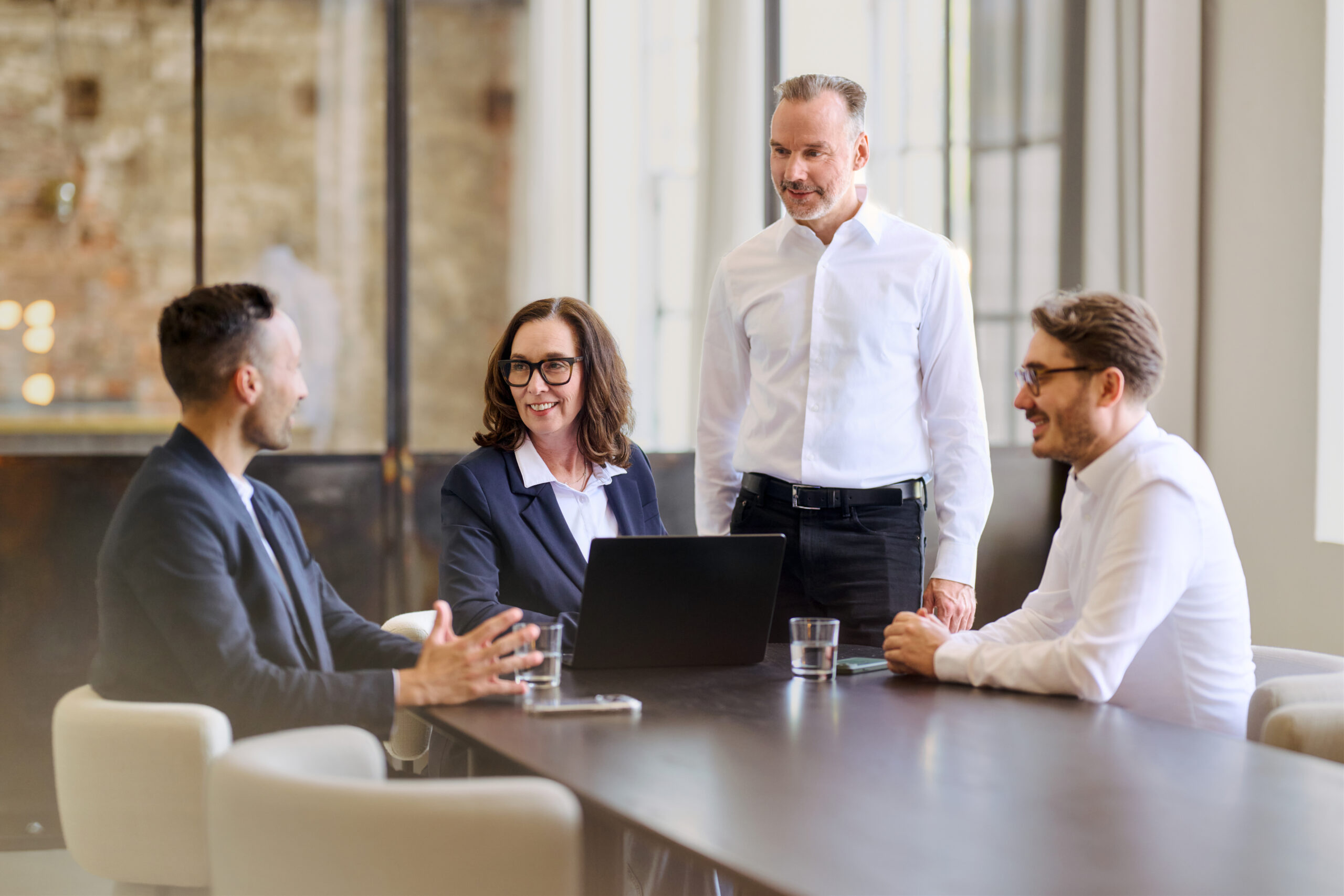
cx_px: 672
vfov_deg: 16.1
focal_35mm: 85
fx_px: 3173
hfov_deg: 23.9
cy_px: 448
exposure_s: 1/640
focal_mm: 85
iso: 640
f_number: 1.4
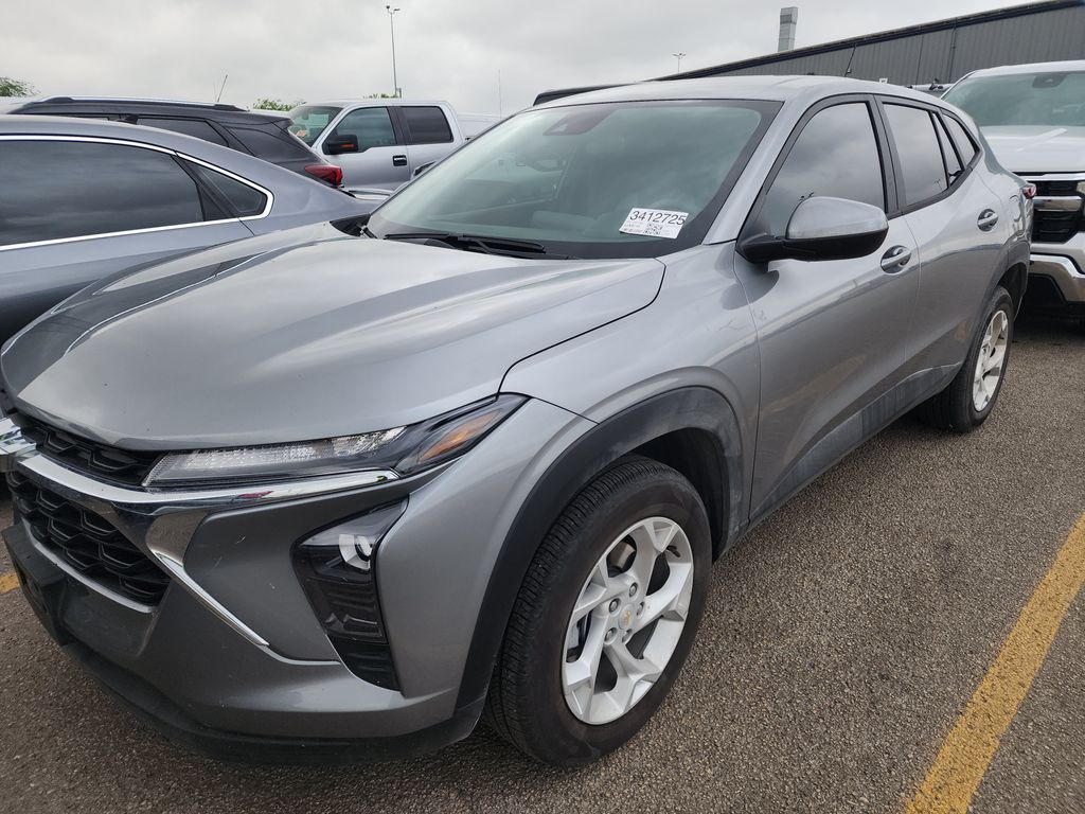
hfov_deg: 73.9
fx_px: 721
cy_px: 407
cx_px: 542
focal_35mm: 23
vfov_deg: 58.9
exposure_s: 1/198
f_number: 1.8
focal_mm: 6.4
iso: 50
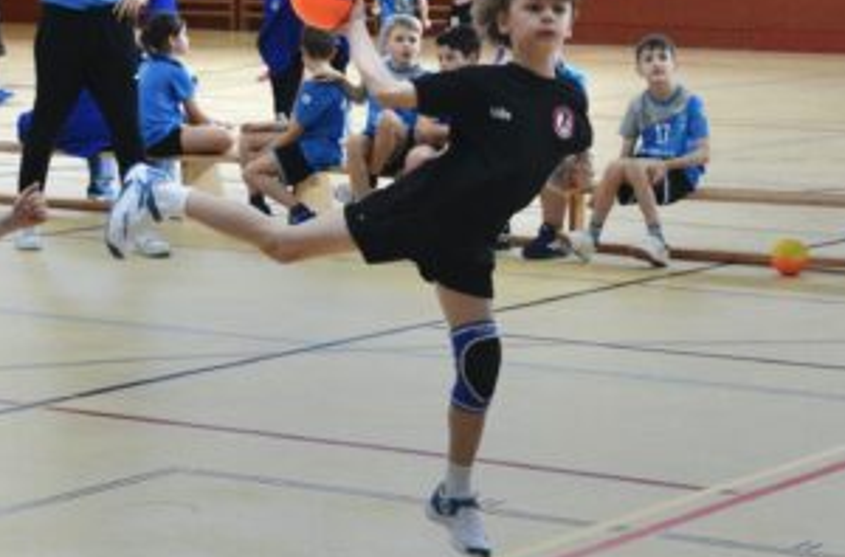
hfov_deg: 16.7
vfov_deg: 11.1
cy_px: 369
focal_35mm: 123
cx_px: 575
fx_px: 2878
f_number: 4
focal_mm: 24
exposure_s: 1/500
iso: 800
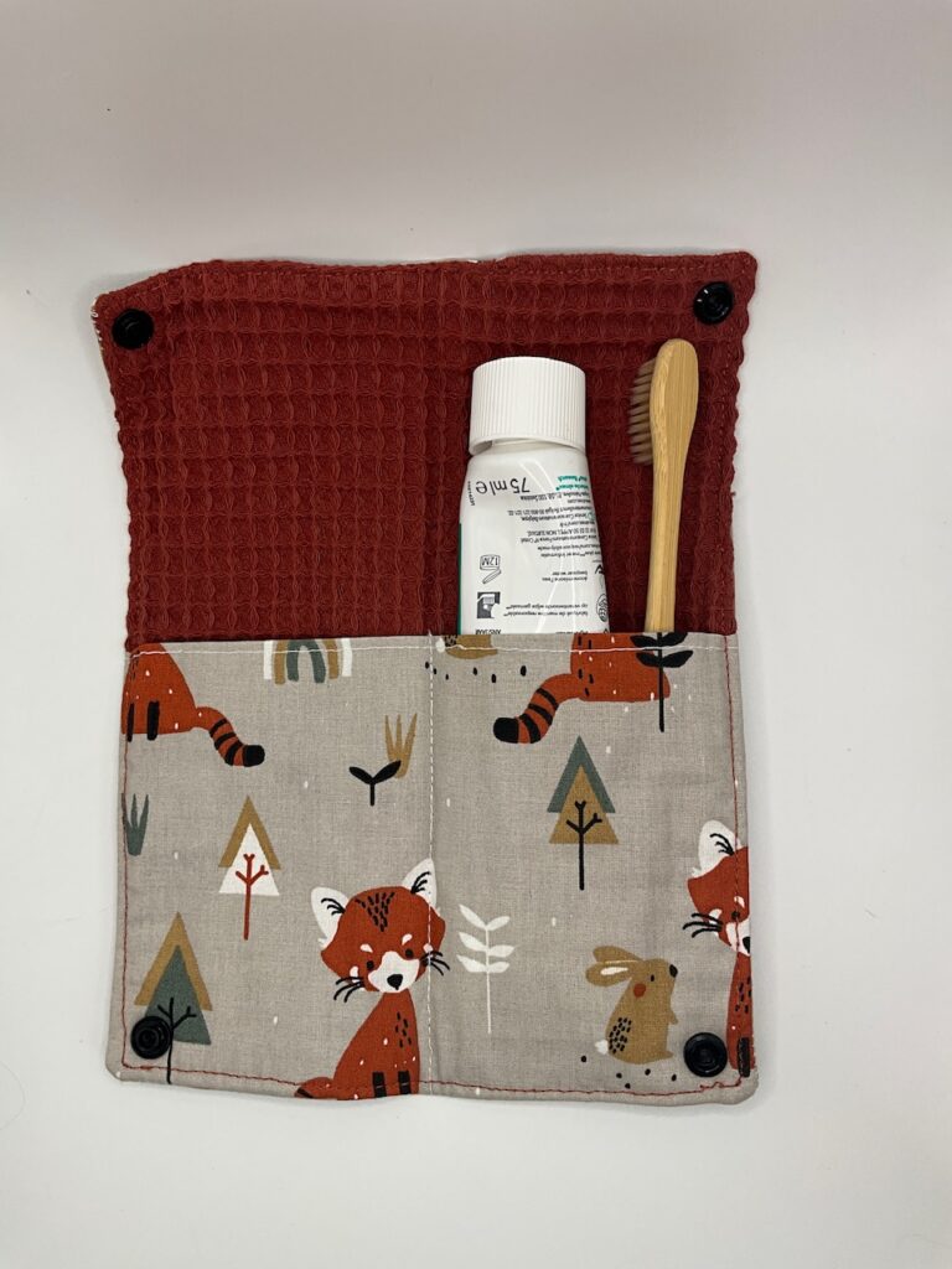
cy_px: 634
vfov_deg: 61.7
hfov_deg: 48.2
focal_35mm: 29
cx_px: 476
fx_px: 1063
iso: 20
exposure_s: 1/217
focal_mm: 3
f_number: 1.8
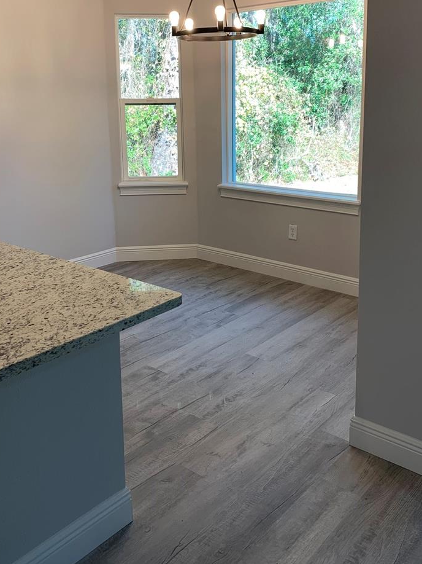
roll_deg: +1.3
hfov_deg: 41.8
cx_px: 209
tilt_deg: -9.2
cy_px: 201
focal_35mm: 34
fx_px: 553
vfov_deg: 53.2
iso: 32
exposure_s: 1/120
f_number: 1.8
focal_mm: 4.25
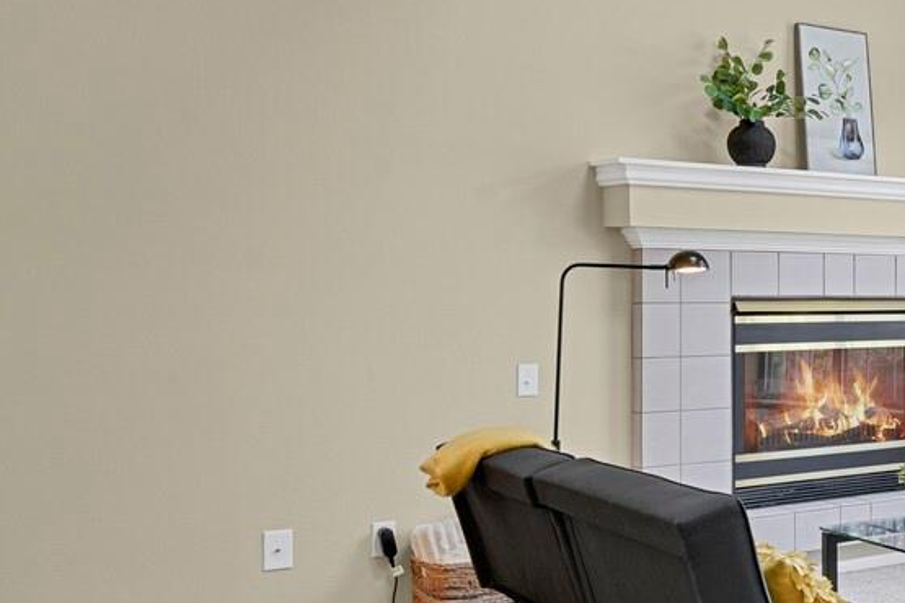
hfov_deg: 32.6
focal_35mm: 49
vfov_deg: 27.5
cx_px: 1106
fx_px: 1232
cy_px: 287
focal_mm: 17
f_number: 8
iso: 250
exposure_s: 1.3
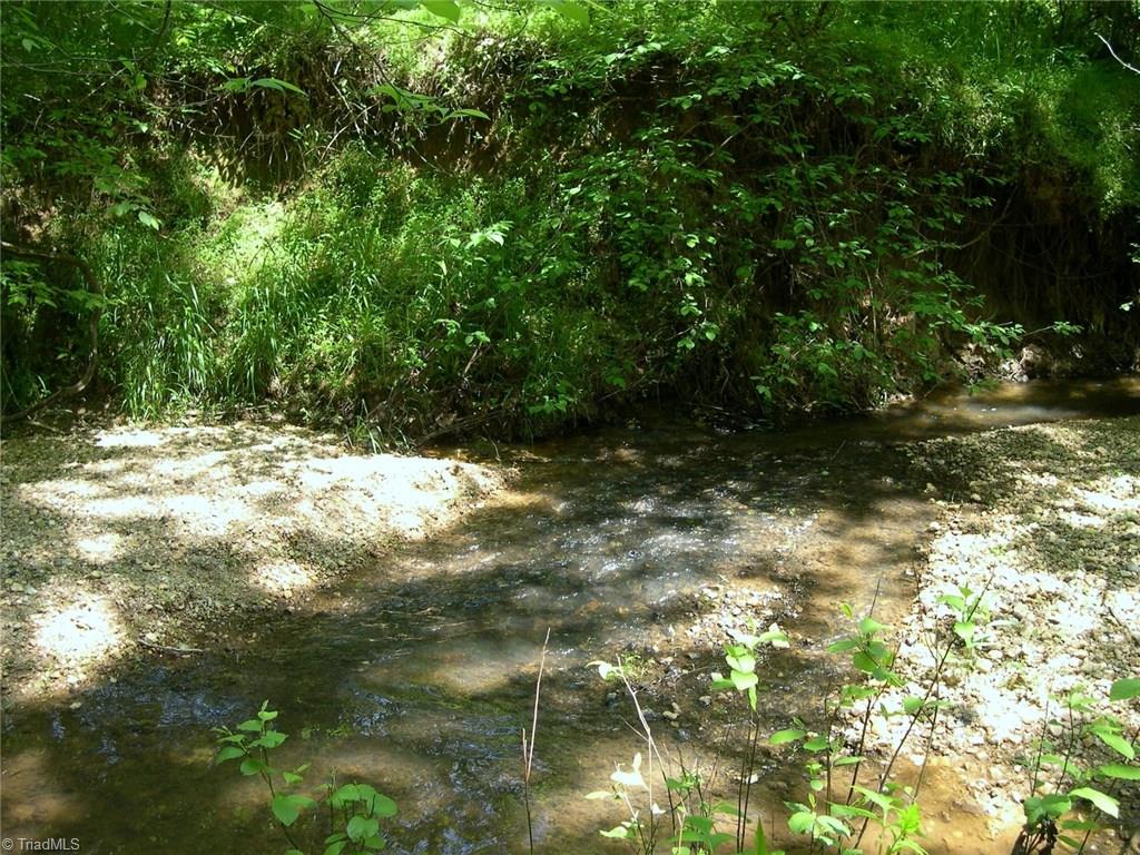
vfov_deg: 37.7
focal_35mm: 38
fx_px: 1251
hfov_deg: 49.0
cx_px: 570
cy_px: 428
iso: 100
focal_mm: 8
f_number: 2.8
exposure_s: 1/116
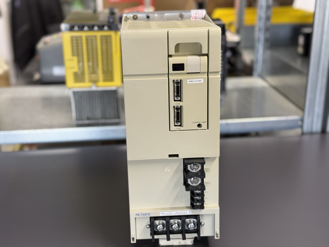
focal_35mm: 48
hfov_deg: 39.7
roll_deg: +0.6
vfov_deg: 30.3
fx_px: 456
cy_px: 124
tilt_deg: -20.4
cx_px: 164
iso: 160
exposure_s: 1/50
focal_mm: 6.76
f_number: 1.78
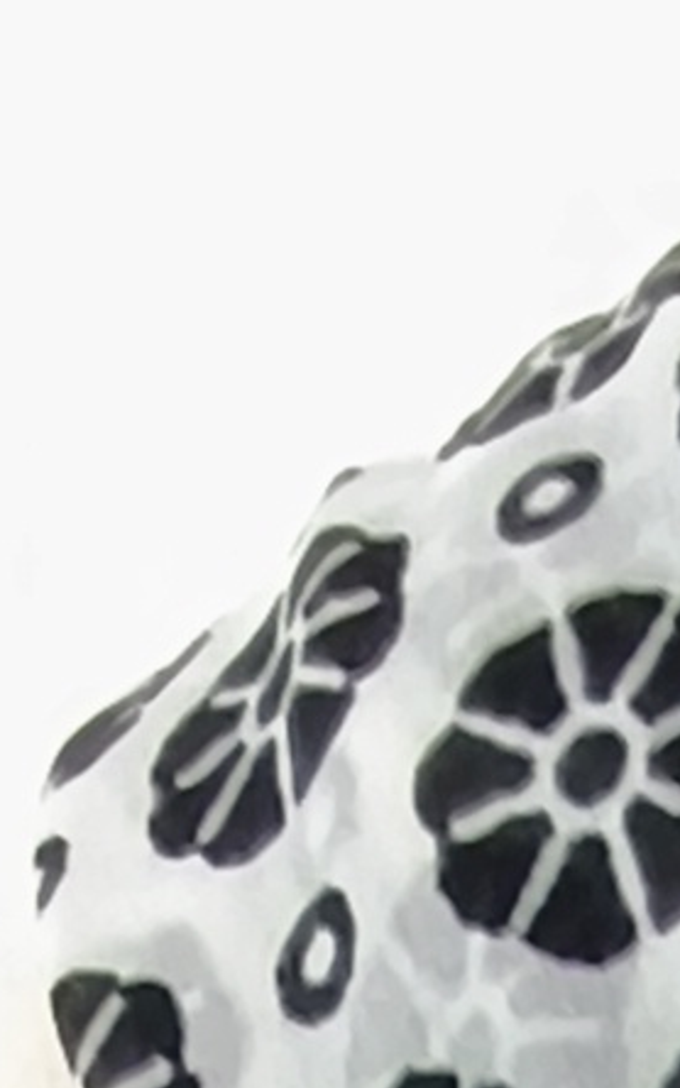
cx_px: 1392
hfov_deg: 7.0
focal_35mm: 180
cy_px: 3748
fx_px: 5339
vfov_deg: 8.6
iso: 50
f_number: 2.2
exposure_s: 1/60
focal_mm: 1.65
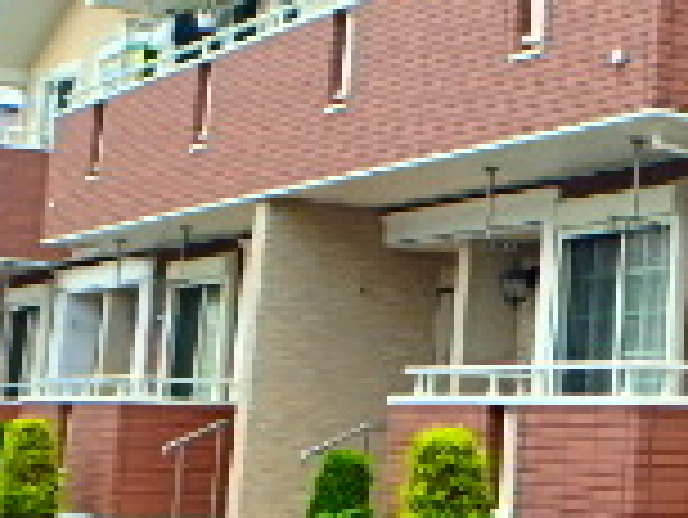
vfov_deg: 16.7
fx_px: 1750
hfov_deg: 20.0
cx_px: 949
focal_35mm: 88
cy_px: 117
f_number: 3.5
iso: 125
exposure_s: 1/200
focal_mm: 3.7
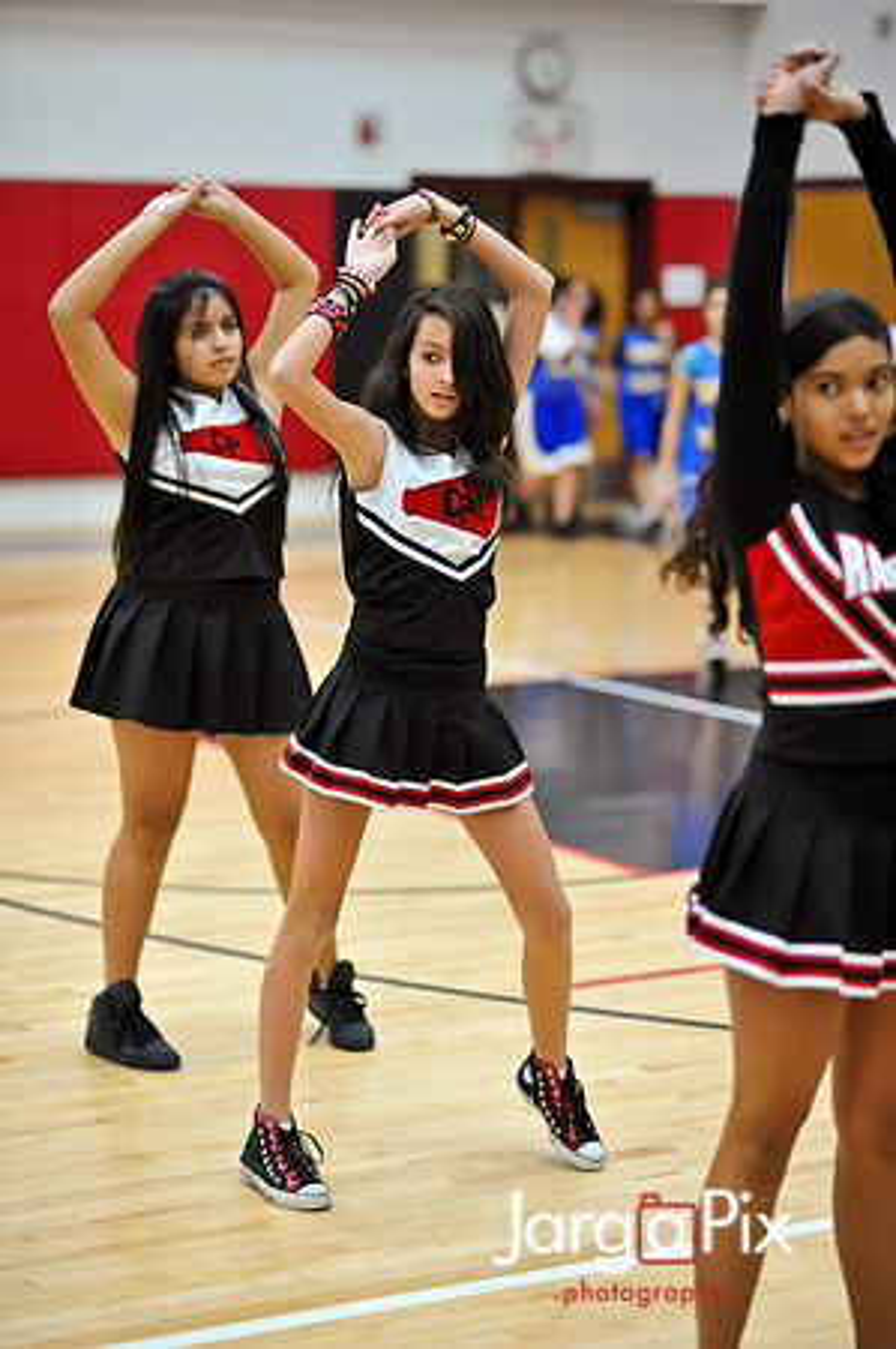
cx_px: 448
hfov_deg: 16.0
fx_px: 3180
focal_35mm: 85
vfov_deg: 23.9
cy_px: 674
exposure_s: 1/500
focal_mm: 85
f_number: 2
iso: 2000
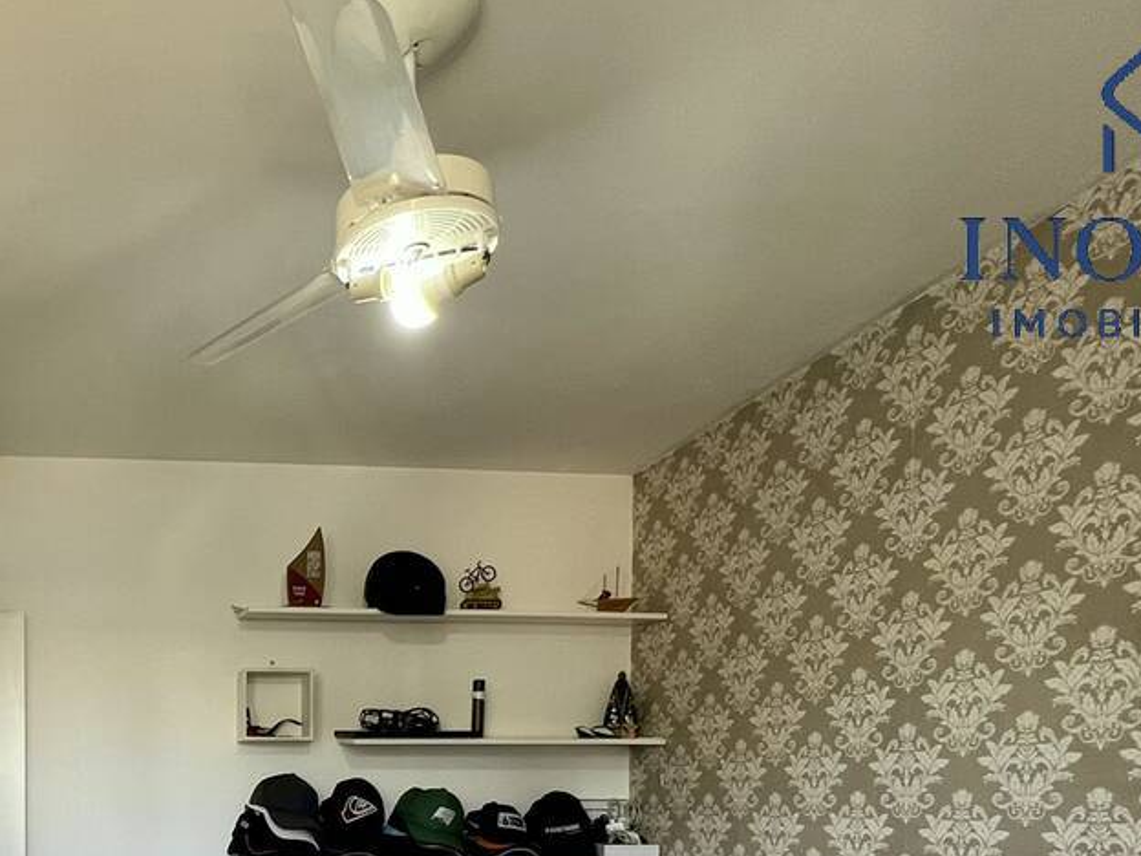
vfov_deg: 41.3
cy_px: 838
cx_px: 190
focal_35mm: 30
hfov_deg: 54.8
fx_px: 989
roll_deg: +0.9
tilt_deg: -1.7
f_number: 1.8
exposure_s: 1/120
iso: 200
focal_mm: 1.57
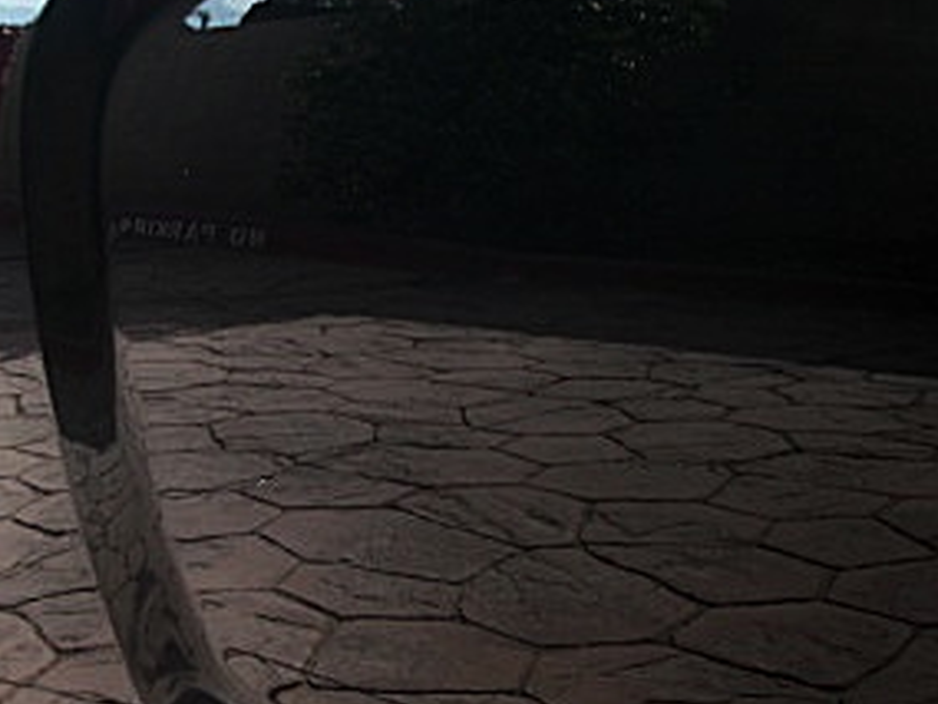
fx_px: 2195
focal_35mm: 81
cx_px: 360
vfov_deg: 18.2
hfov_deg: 24.1
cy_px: 476
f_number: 2.8
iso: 50
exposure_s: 1/125
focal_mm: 6.3
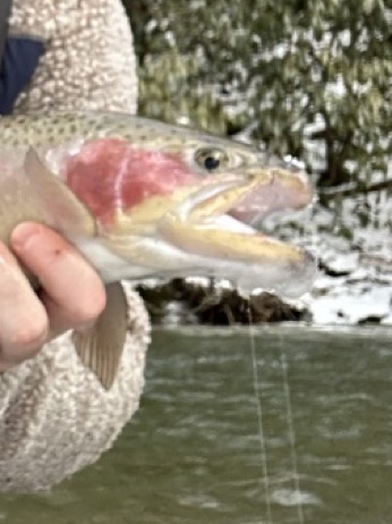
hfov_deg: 15.6
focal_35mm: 91
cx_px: -76
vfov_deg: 21.3
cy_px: 115
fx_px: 1375
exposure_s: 1/270
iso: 25
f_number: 1.9
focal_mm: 2.69
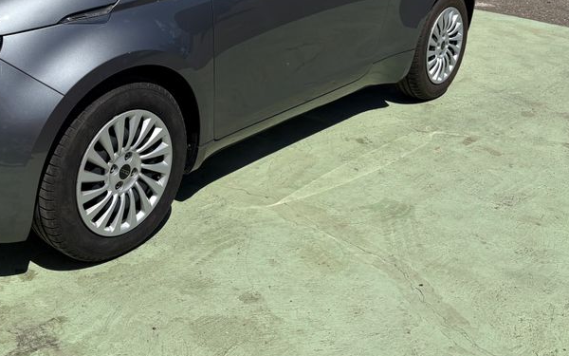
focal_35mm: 47
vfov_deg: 26.5
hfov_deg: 41.6
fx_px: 729
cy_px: 36
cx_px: 153
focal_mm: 5.96
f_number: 1.6
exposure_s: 1/6329
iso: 50
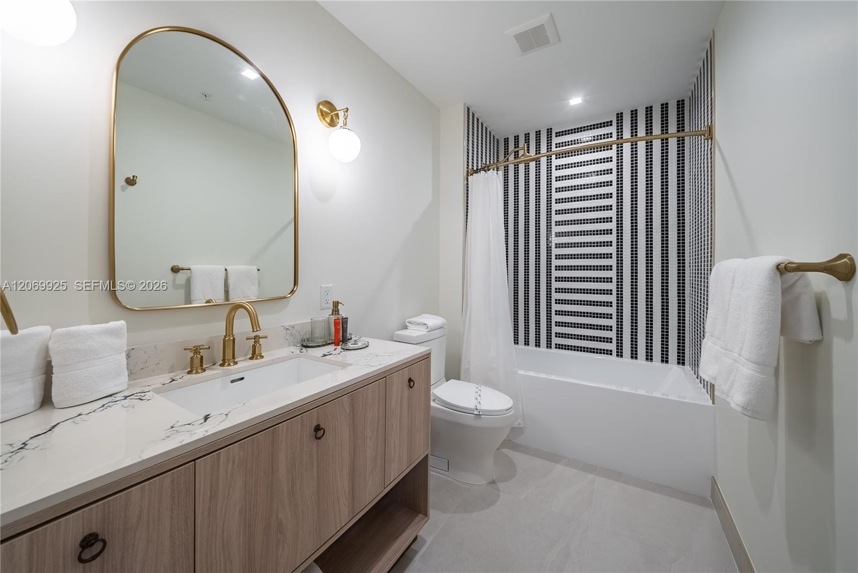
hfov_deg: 112.6
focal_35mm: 12
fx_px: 286
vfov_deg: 90.1
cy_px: 286
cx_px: 429
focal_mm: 12
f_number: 5.6
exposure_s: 1/250
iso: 200
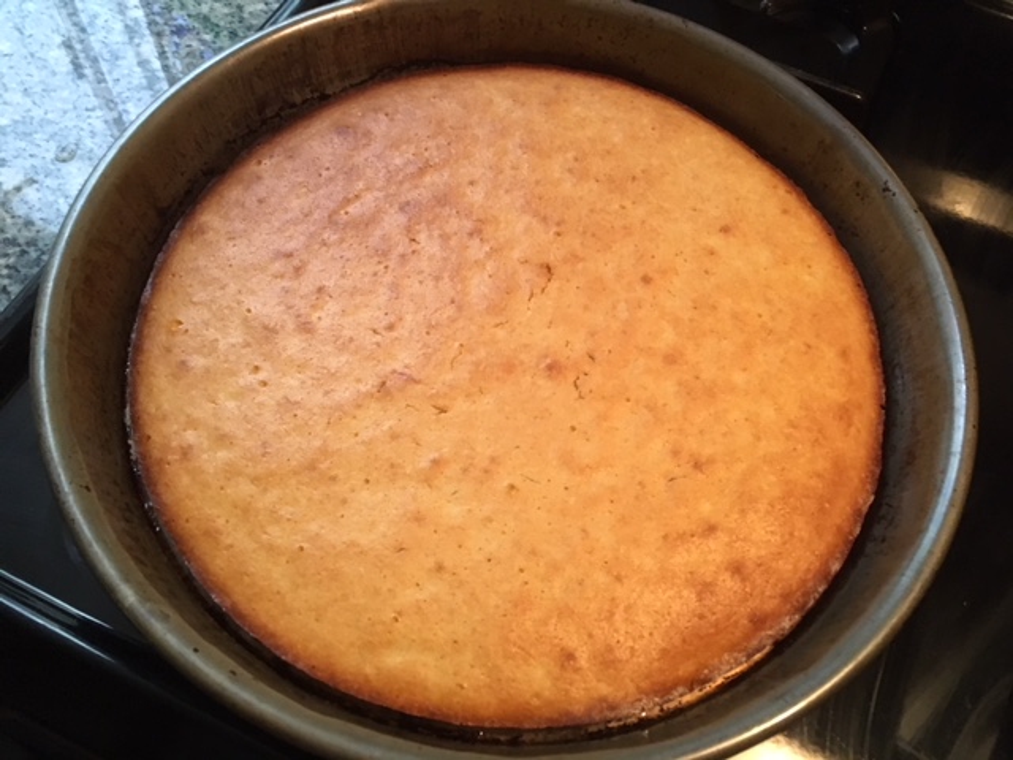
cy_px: 380
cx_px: 506
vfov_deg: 48.2
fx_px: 849
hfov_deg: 61.7
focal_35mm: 29
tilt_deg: -61.5
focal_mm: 4.15
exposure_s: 1/30
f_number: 2.2
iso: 200
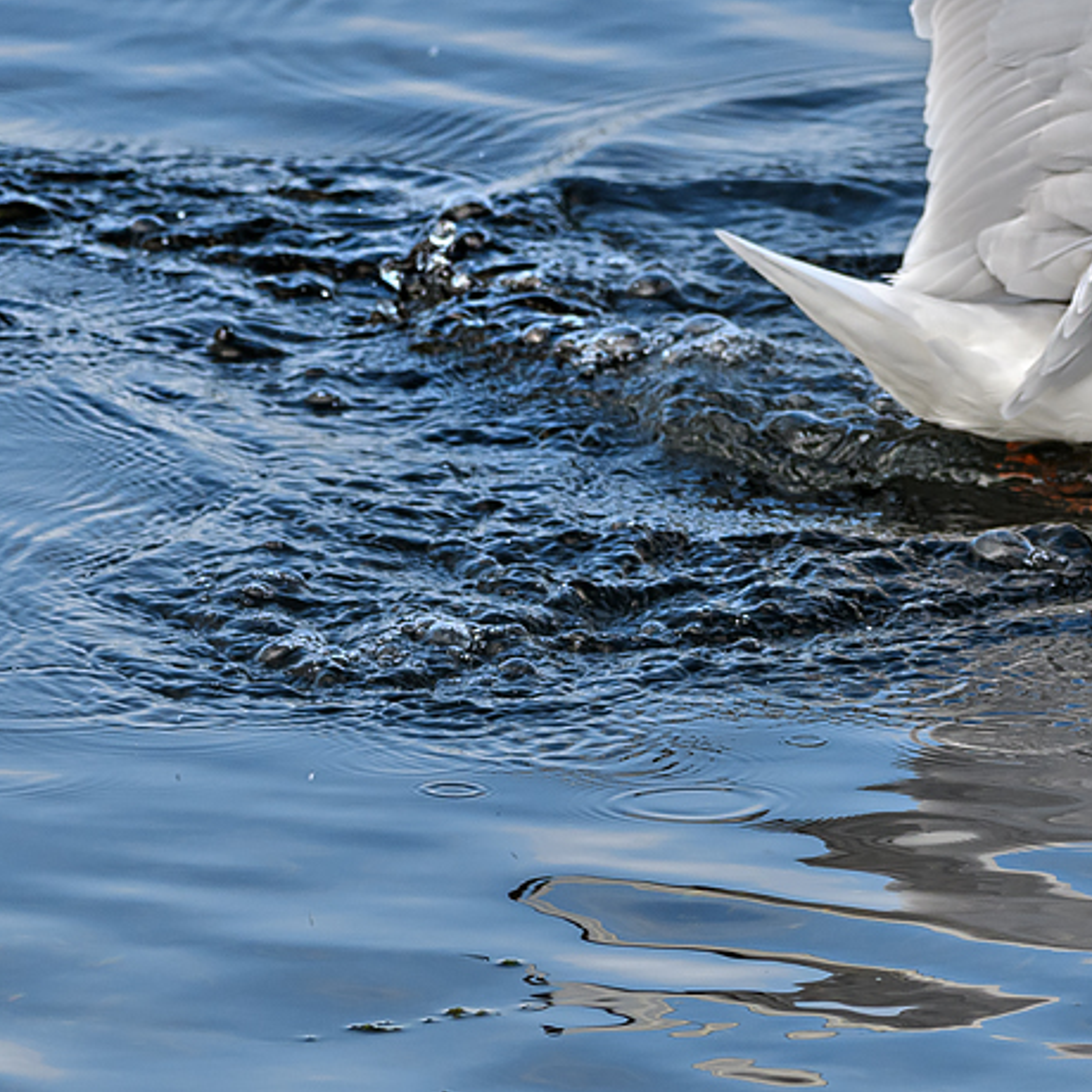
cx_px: 971
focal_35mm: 965
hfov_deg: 1.8
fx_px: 34441
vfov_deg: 1.8
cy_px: 406
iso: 200
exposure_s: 1/640
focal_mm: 290
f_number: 8
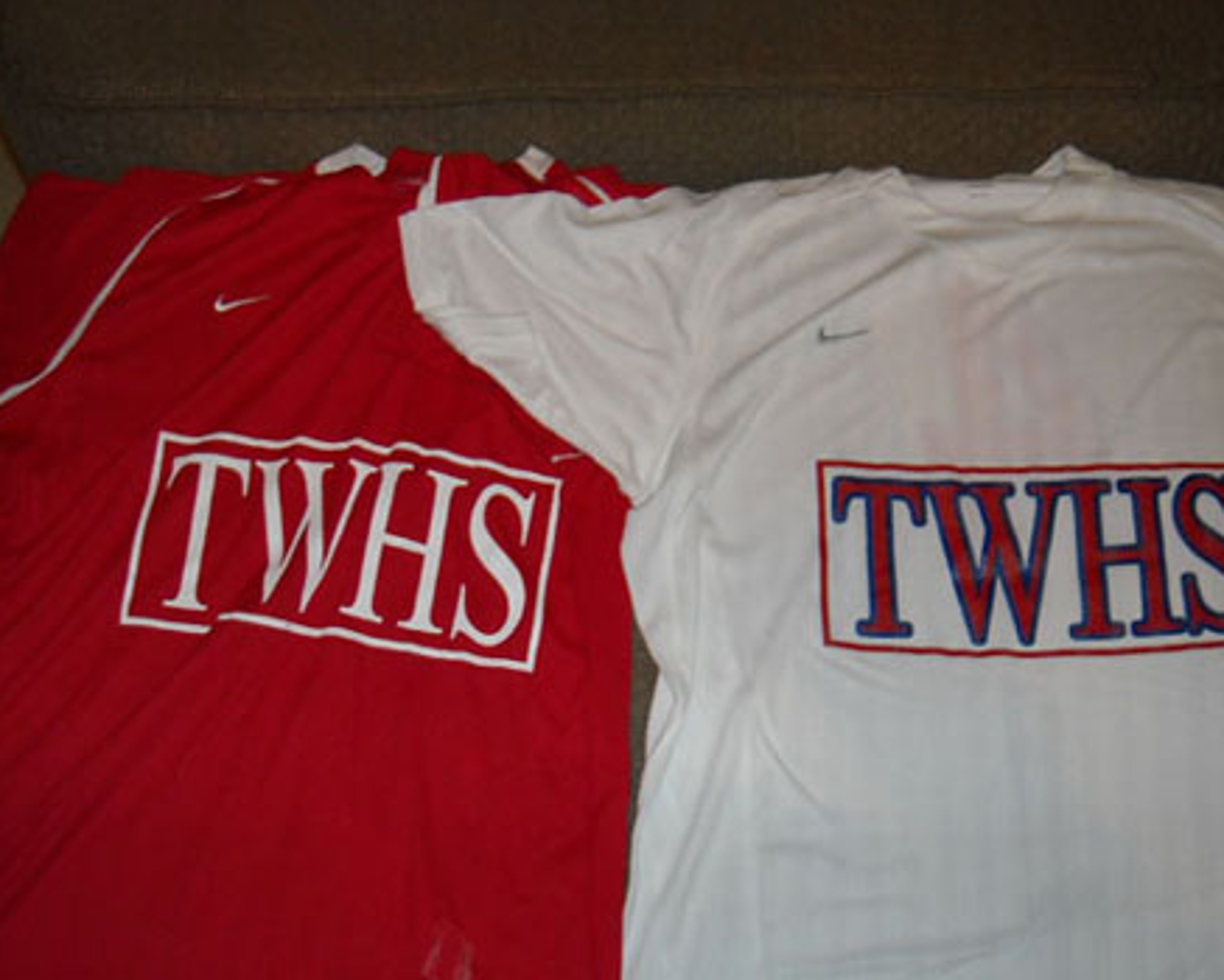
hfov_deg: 42.8
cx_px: 675
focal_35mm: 43
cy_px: 553
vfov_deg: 34.9
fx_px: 1558
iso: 200
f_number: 2.8
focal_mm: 5.7
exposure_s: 1/60
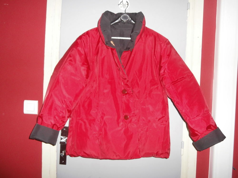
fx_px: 179
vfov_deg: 53.1
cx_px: 119
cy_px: 89
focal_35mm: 26
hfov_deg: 67.3
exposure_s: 1/30
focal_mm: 4.7
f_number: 2.8
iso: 200
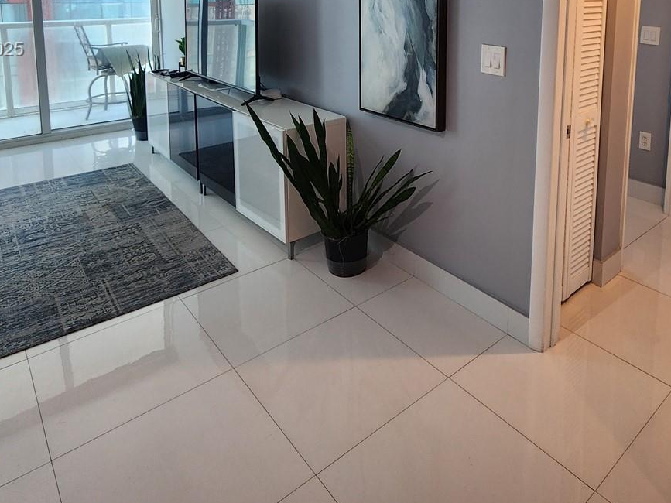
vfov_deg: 50.4
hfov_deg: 70.9
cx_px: 402
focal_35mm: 24
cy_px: 50
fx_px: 465
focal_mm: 2.2
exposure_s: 1/60
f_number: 2.2
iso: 125
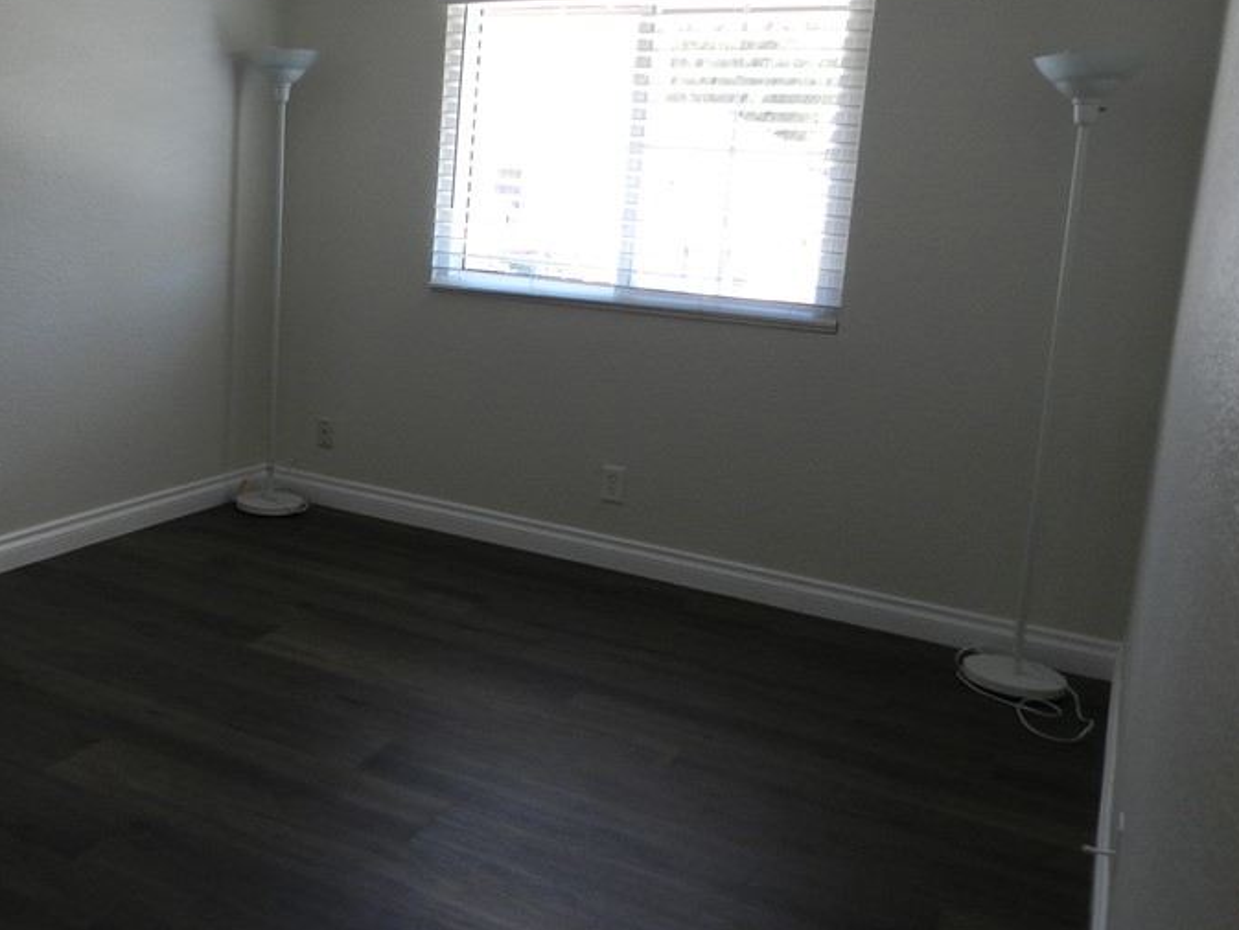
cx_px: 350
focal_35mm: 35
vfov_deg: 40.5
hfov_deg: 51.0
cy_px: 355
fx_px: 1253
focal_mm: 4
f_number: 3.4
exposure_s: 1/40
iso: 160
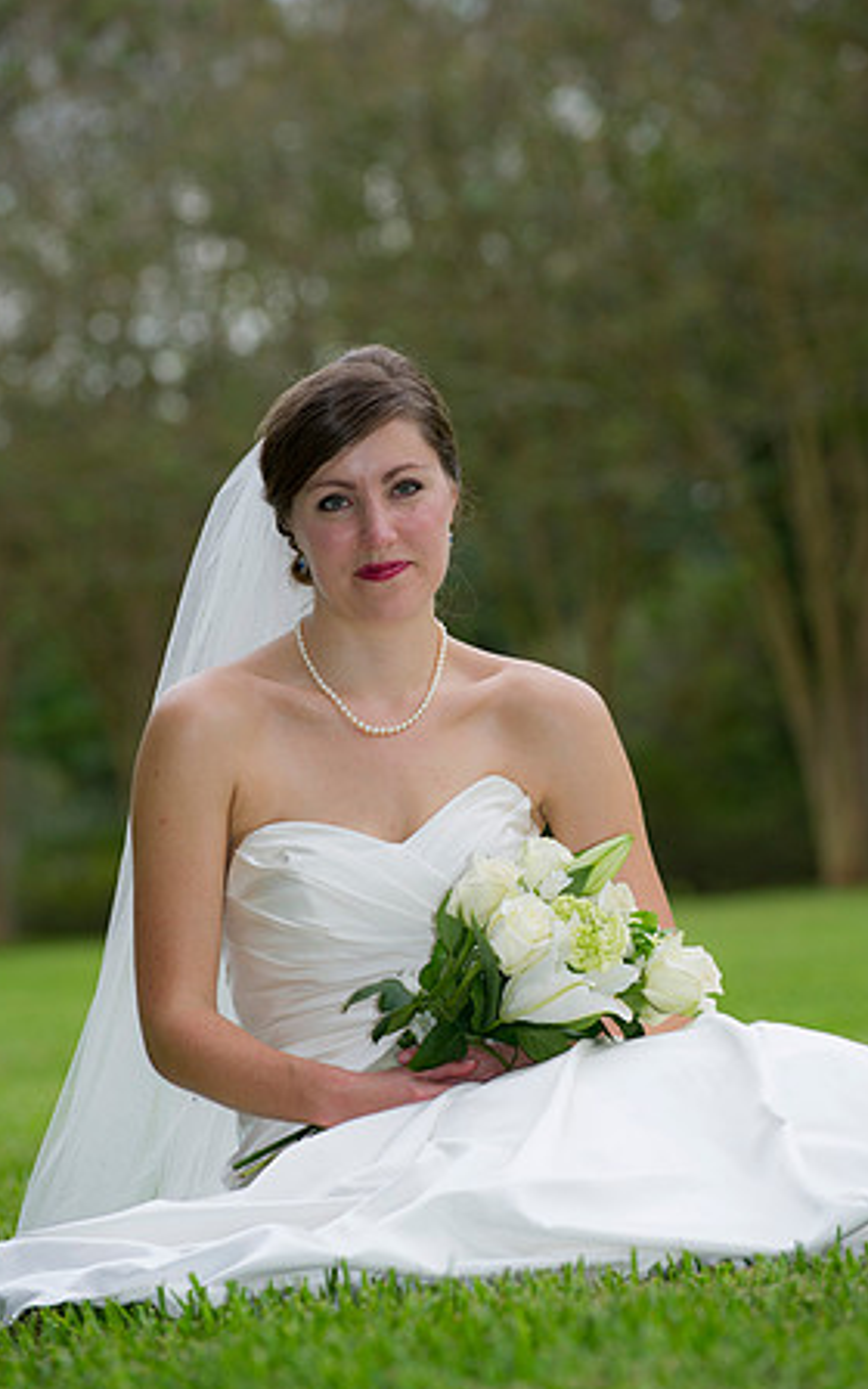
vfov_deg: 11.7
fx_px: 6775
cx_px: 420
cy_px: 694
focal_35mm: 179
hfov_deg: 7.3
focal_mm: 175
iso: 400
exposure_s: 1/250
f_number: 4.5
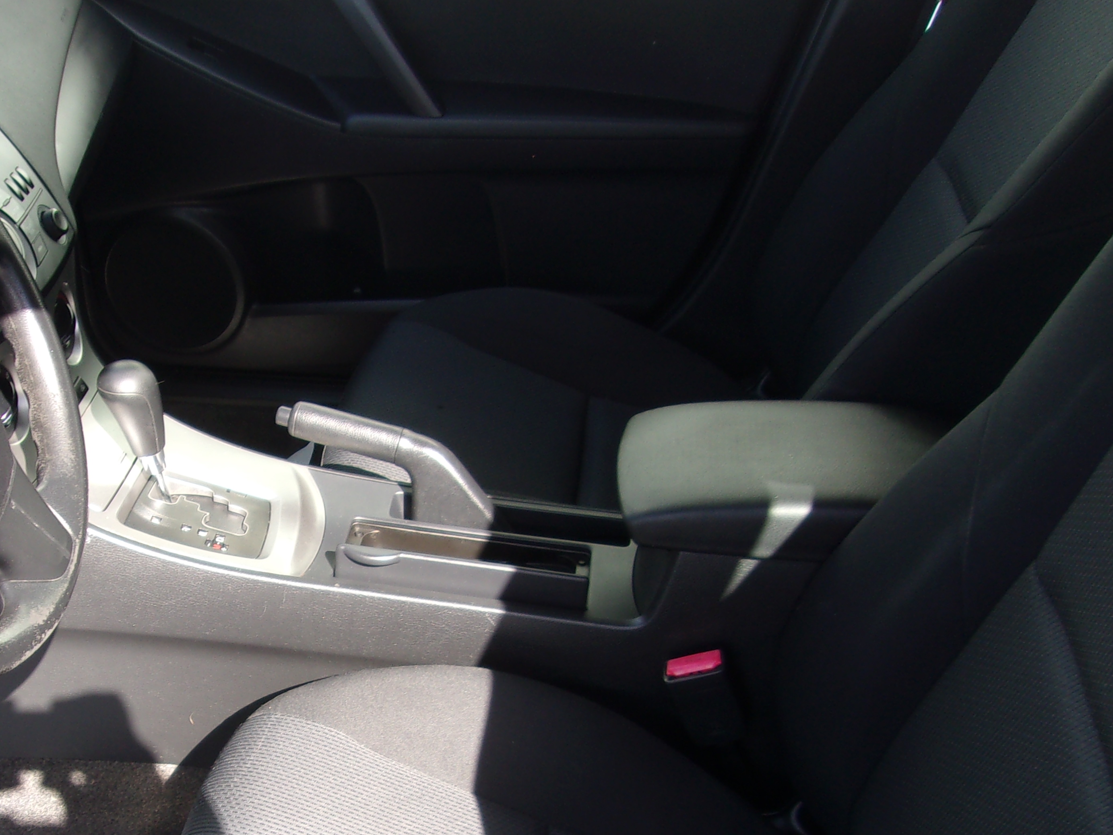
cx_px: 318
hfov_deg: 41.2
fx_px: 1447
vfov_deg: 31.5
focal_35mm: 45
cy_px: 646
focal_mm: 4.9
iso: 80
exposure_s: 1/140
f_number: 3
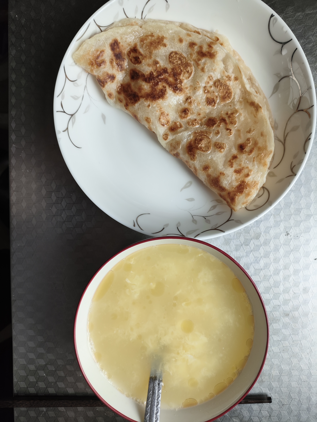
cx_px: 158
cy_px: 211
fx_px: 305
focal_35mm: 25
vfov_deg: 69.4
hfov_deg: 54.9
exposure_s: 1/50
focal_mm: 4.71
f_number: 1.79
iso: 104
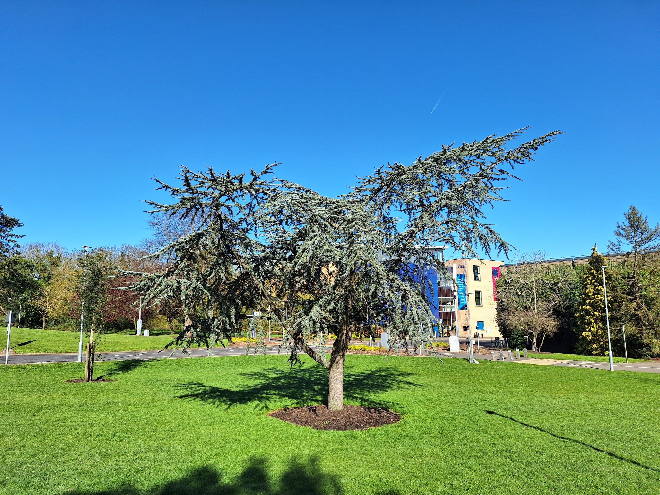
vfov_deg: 58.9
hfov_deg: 73.9
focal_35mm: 23
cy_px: 248
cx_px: 330
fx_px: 439
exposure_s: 1/2114
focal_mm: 5.54
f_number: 1.8
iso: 40
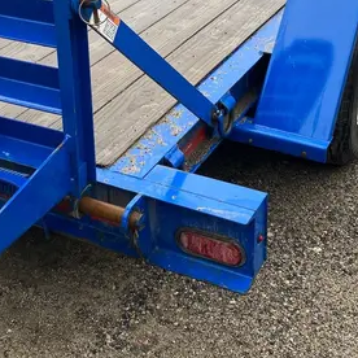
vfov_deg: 27.3
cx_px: 160
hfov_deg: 28.1
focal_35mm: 61
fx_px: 714
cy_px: 49
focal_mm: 4.25
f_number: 1.8
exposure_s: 1/144
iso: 32
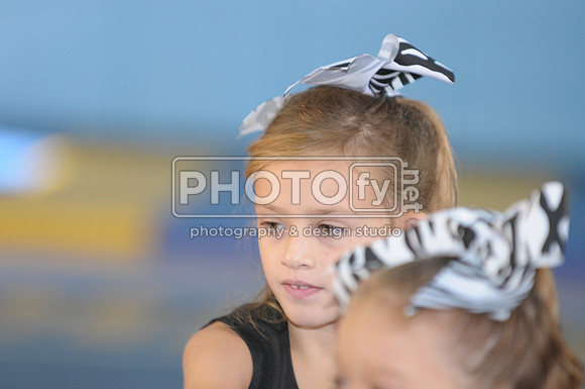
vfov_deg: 4.6
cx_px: 292
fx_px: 4868
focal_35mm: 300
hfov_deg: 6.9
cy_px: 194
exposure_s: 1/125
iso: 500
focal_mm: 200
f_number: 2.8
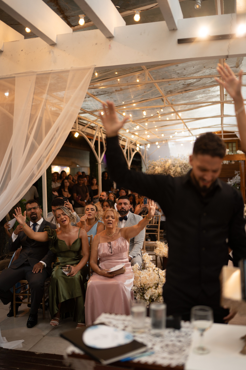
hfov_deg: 36.9
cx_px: 126
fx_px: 369
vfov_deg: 53.1
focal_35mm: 36
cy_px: 186
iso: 250
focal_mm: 35
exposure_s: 1/250
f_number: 1.3
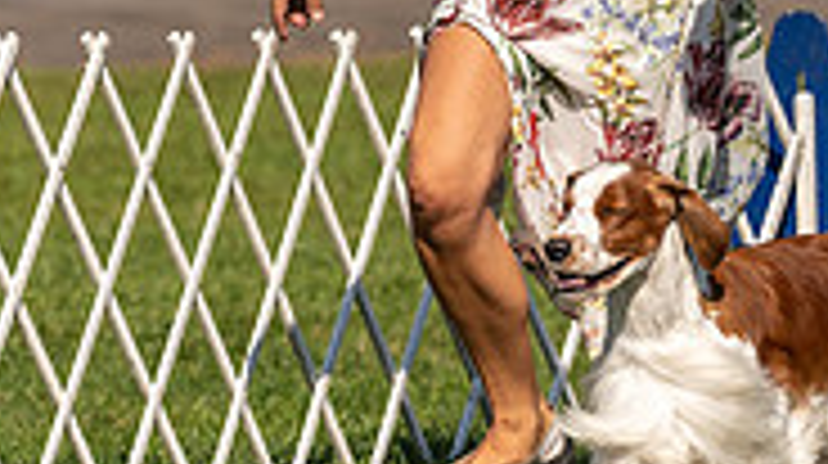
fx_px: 12061
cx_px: 727
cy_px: -9
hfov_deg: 3.9
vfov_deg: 2.2
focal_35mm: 550
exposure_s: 1/2500
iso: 100
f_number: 3.2
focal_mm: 143
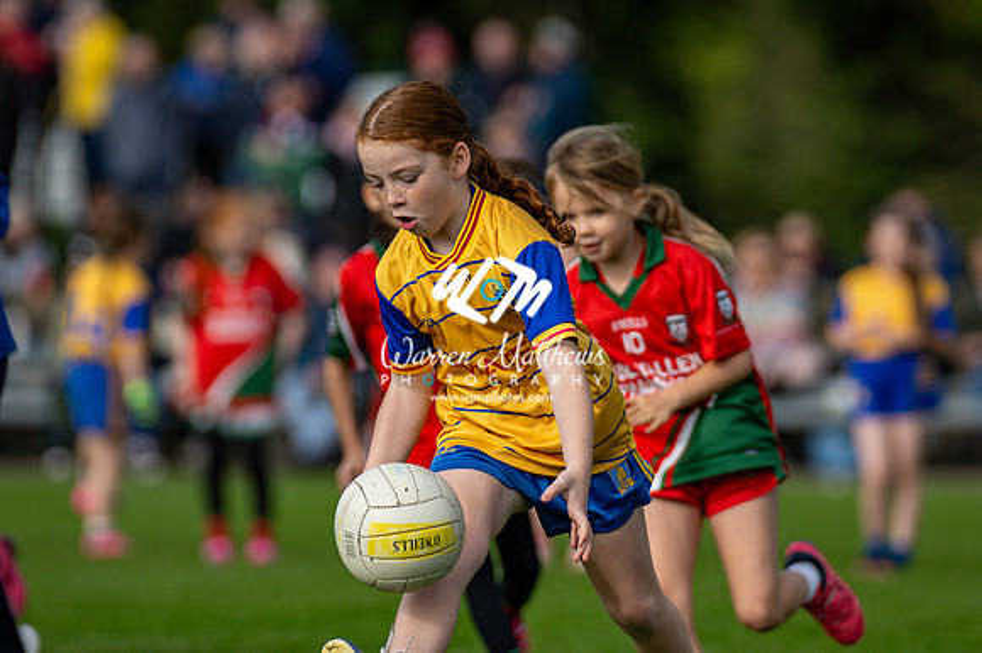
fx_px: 9814
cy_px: 326
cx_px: 491
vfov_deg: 3.8
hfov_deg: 5.7
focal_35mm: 360
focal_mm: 240
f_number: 2.8
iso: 250
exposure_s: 1/5000
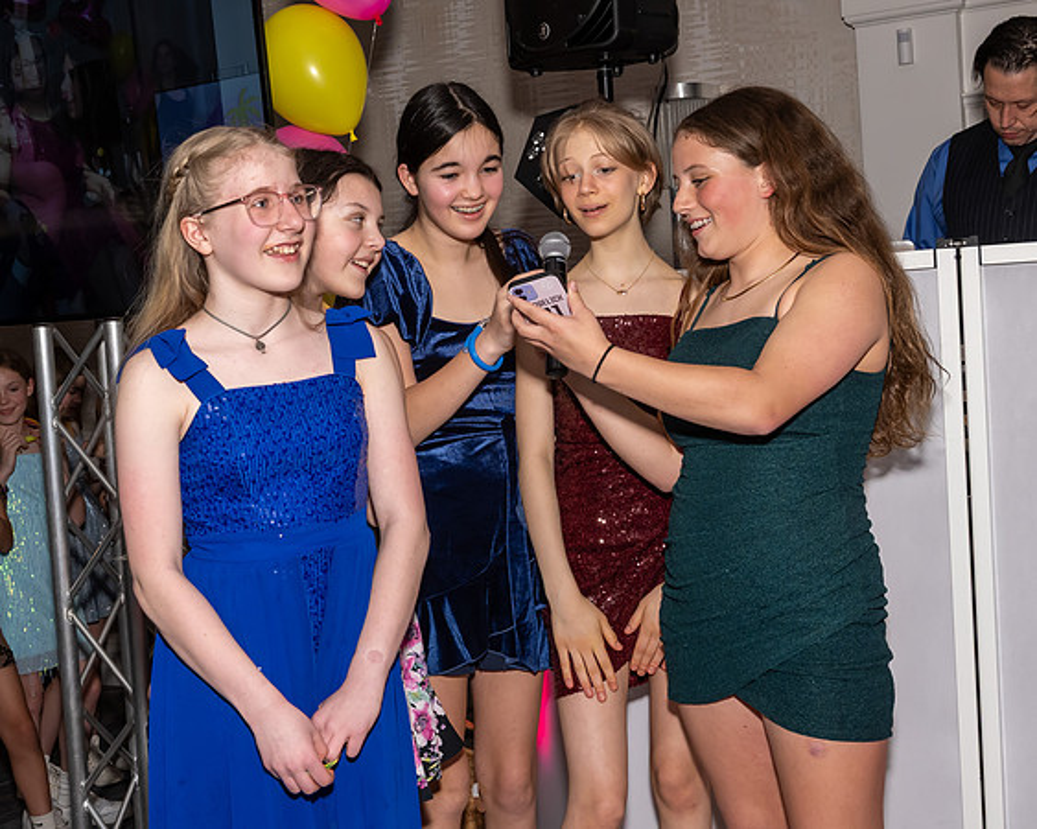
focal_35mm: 51
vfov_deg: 29.5
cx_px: 417
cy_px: 380
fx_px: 1573
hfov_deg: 36.4
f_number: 7.1
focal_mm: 28
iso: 800
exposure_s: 1/250
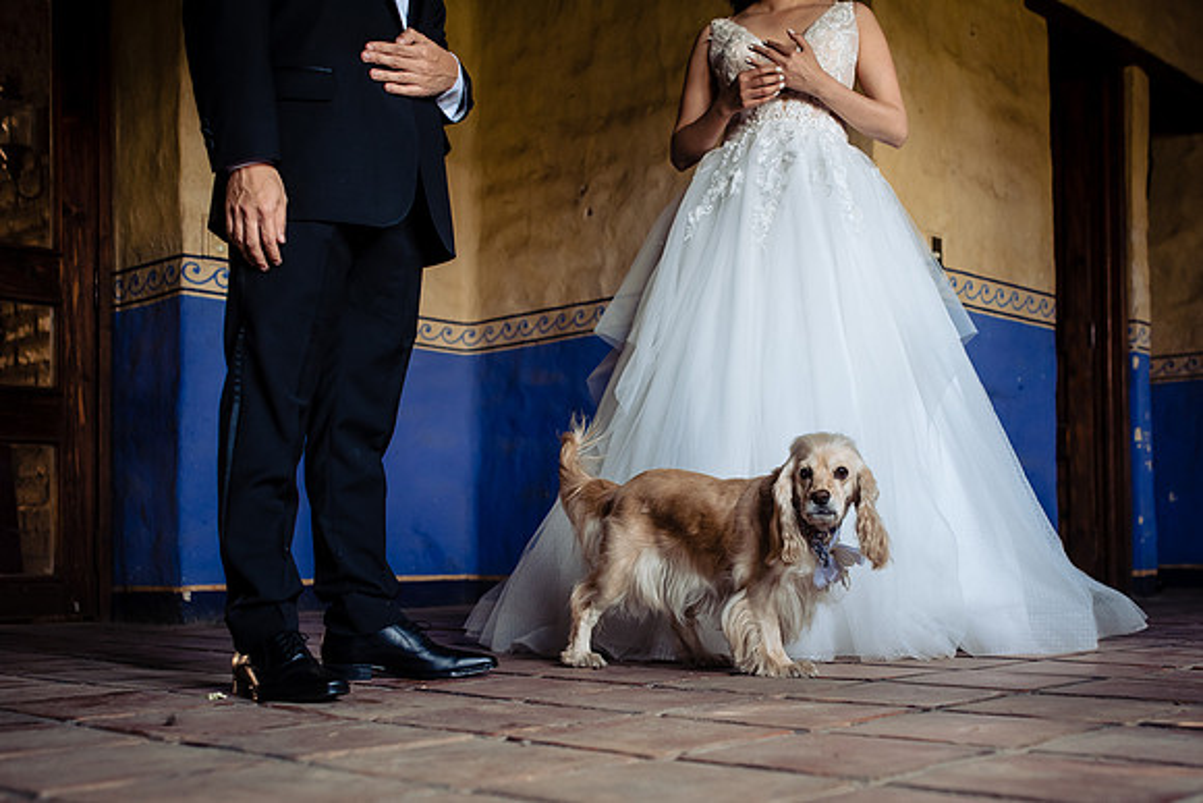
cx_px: 662
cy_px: 506
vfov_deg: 30.3
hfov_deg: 44.3
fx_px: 1475
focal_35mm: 44
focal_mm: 35
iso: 800
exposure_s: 1/200
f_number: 2.8
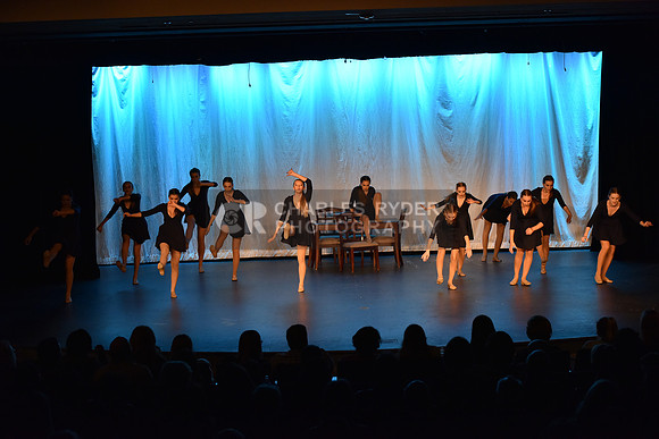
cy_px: 220
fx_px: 1282
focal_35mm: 70
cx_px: 330
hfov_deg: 28.8
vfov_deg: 19.5
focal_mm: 70
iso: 2000
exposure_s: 1/200
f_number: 4
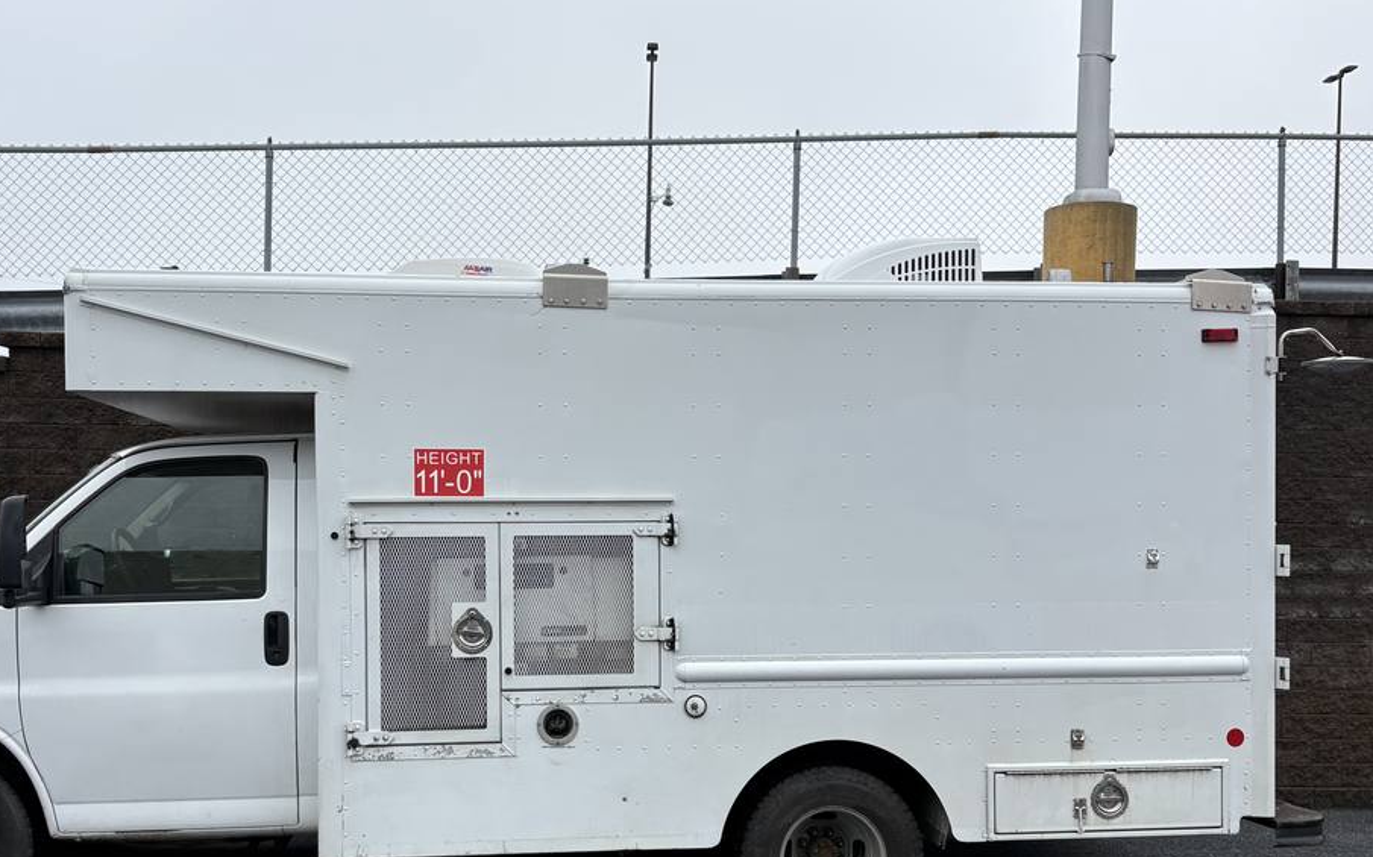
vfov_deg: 32.5
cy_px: 551
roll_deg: -0.8
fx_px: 1459
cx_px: 624
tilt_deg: +1.6
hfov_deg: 50.3
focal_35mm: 39
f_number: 1.6
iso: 50
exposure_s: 1/1706
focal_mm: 5.96
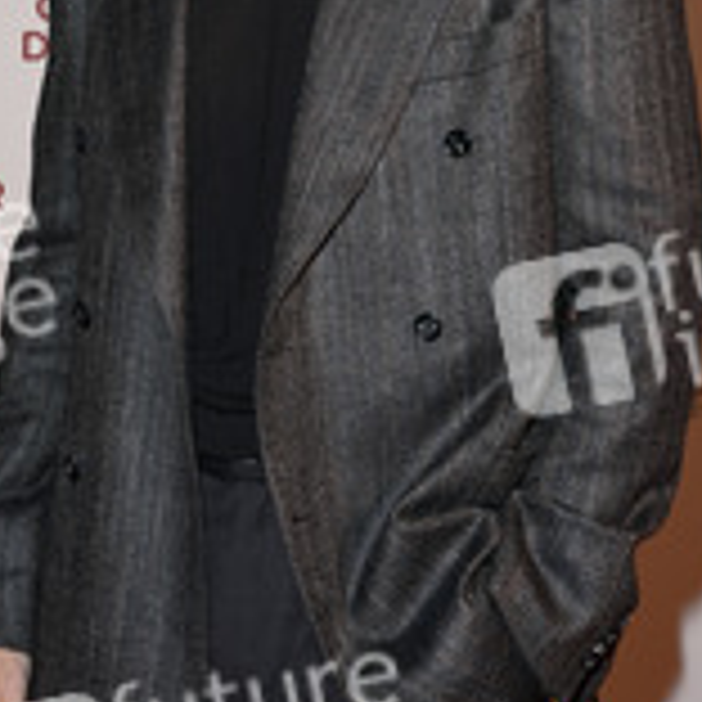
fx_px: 2891
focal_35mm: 126
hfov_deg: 13.8
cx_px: 315
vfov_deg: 13.7
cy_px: 86
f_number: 6.3
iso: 500
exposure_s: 1/200
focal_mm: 58
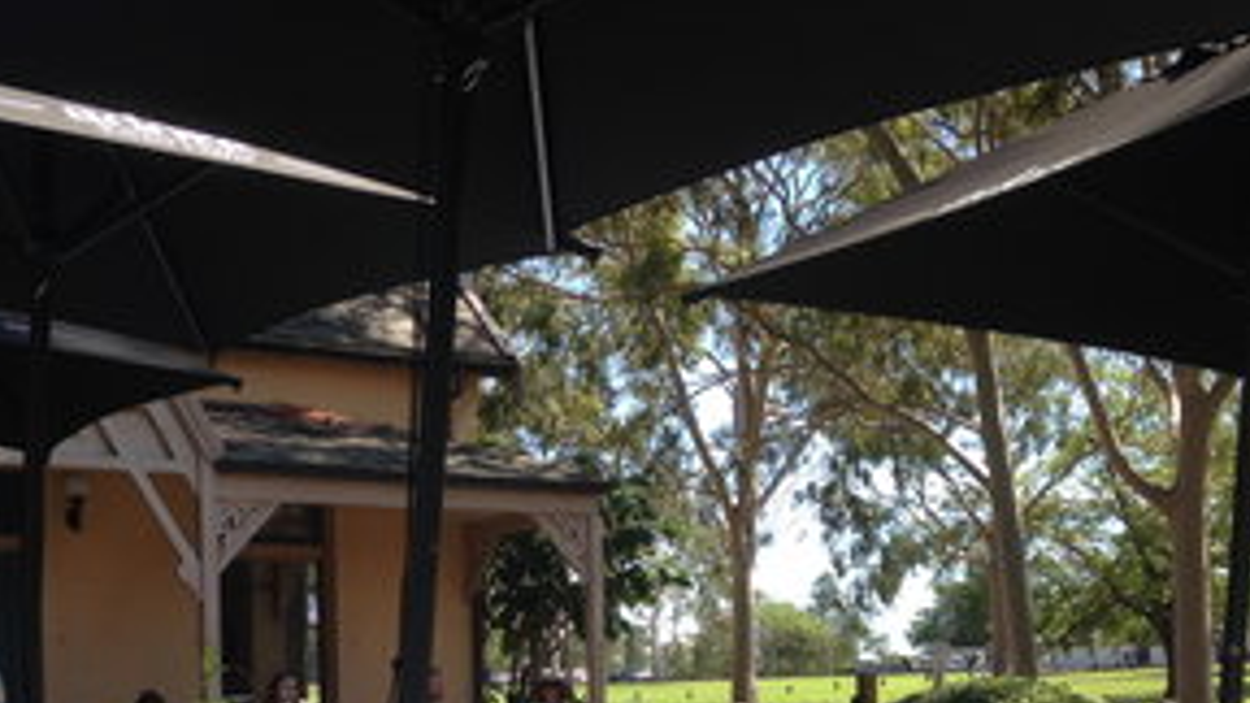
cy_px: 733
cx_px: 378
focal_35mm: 60
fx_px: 1989
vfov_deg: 19.4
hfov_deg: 34.4
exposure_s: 1/488
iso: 50
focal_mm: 4.12
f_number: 2.4
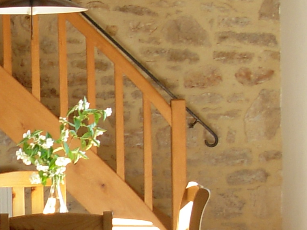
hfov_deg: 12.5
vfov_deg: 9.6
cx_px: -76
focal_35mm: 154
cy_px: 222
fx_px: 1366
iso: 79
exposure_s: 1/39.1
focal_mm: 6.3
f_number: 2.9
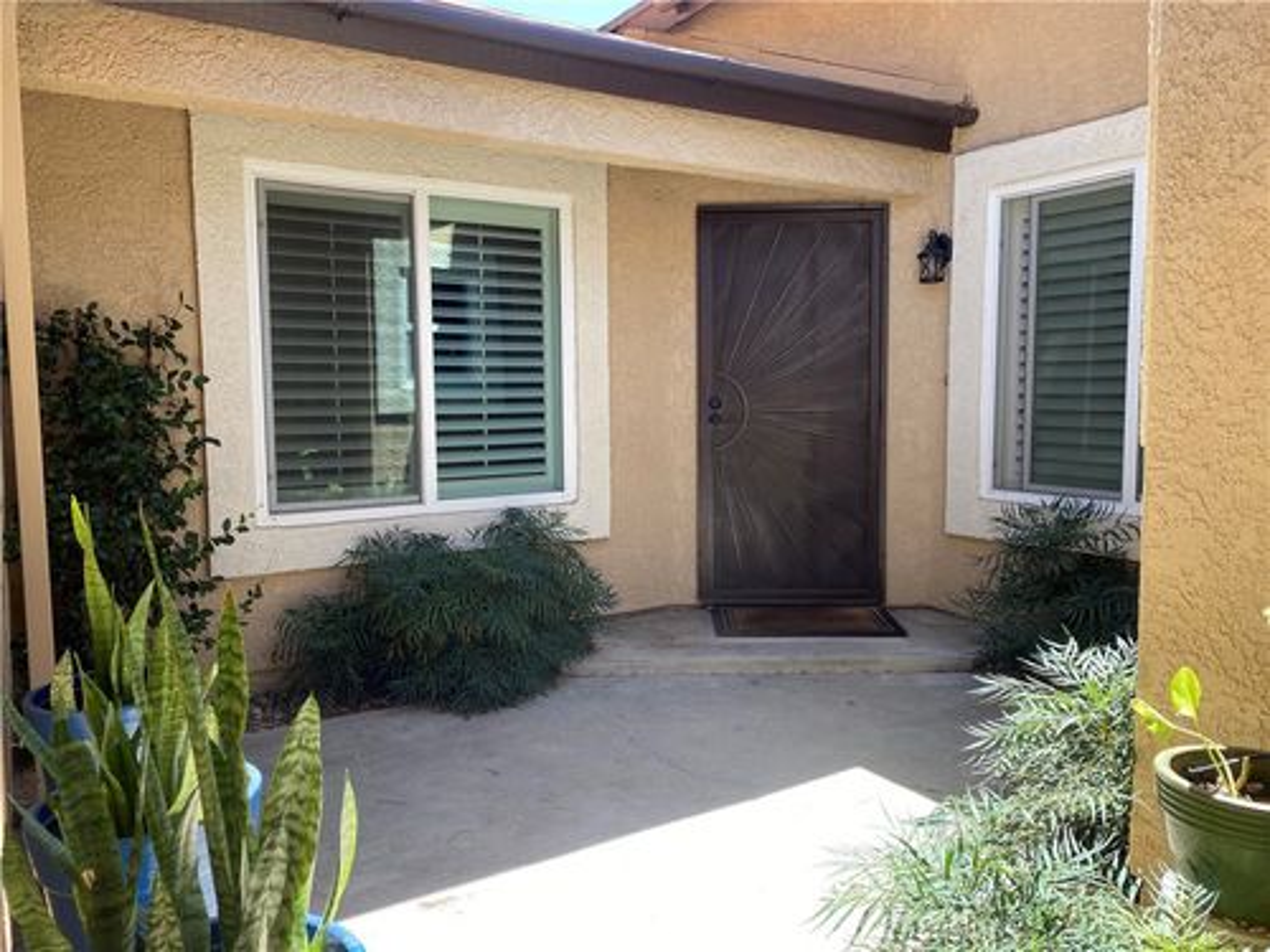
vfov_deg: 53.1
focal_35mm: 26
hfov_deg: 67.3
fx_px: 954
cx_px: 635
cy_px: 476
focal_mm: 4.25
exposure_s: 1/221
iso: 32
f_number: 1.8
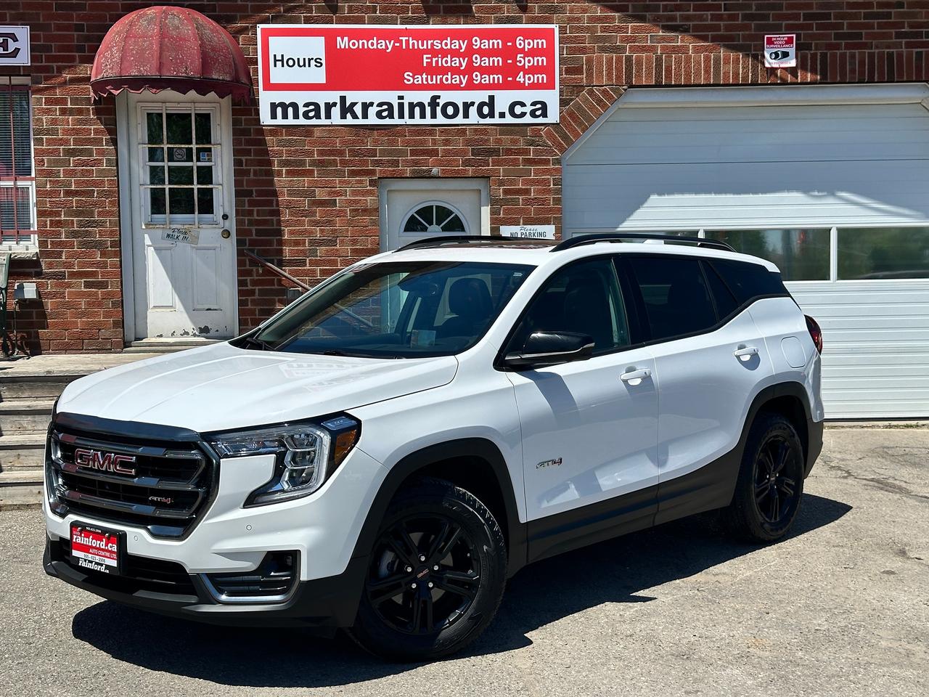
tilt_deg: -3.6
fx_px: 1288
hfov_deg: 39.7
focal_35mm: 48
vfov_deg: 30.3
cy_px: 348
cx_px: 464
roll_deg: +1.0
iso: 64
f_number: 1.78
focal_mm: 6.86
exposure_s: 1/5263
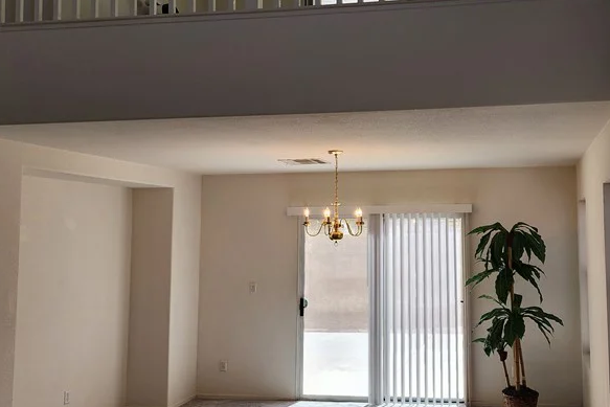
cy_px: 176
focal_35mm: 42
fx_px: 712
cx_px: 397
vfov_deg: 31.9
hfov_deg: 45.8
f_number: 1.8
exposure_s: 1/120
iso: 50
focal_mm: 6.4
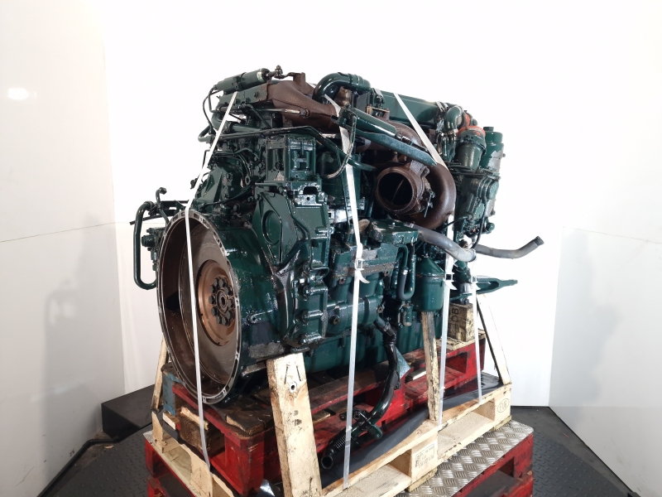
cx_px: 331
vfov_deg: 58.9
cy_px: 248
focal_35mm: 23
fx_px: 440
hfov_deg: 73.9
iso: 125
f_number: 1.8
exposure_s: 1/50
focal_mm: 6.4
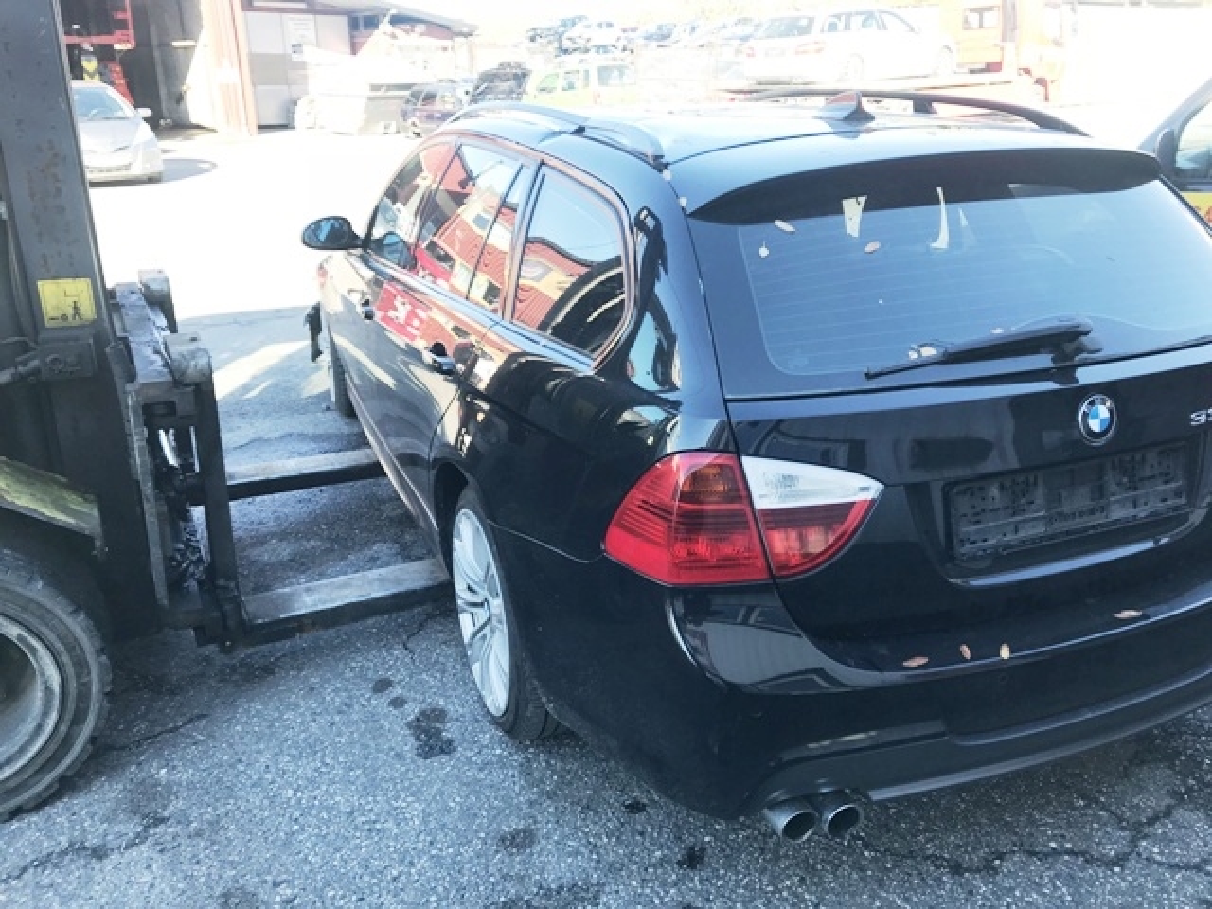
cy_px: 454
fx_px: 980
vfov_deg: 49.7
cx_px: 606
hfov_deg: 63.4
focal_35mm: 28
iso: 20
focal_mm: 3.99
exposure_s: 1/231
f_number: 1.8
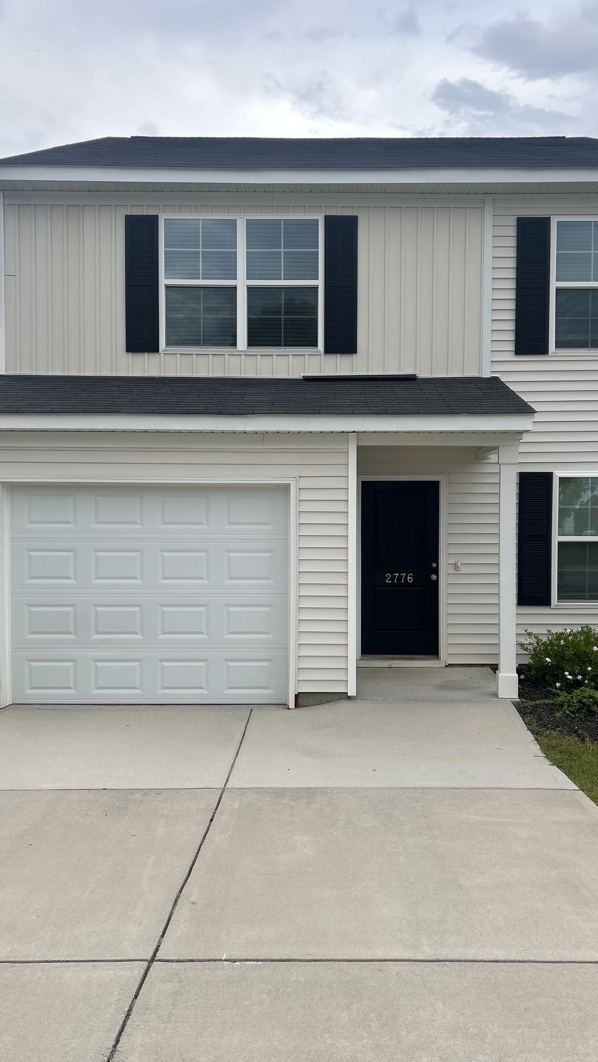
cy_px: 523
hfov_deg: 40.1
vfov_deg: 66.1
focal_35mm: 29
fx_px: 817
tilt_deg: -1.7
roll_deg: -0.5
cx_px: 328
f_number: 1.5
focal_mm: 5.7
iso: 50
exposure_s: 1/528
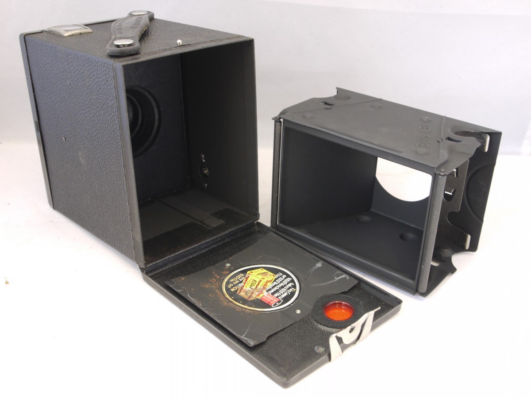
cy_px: 199
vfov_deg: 32.9
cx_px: 266
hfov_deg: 42.9
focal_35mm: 44
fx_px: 675
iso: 400
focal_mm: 22
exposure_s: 1/2.5
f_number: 8
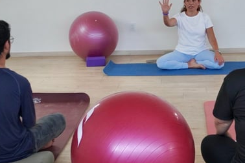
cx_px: 95
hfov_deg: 31.3
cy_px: 45
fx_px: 436
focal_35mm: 64
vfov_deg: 21.1
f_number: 4
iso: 800
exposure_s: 1/160
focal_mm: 21
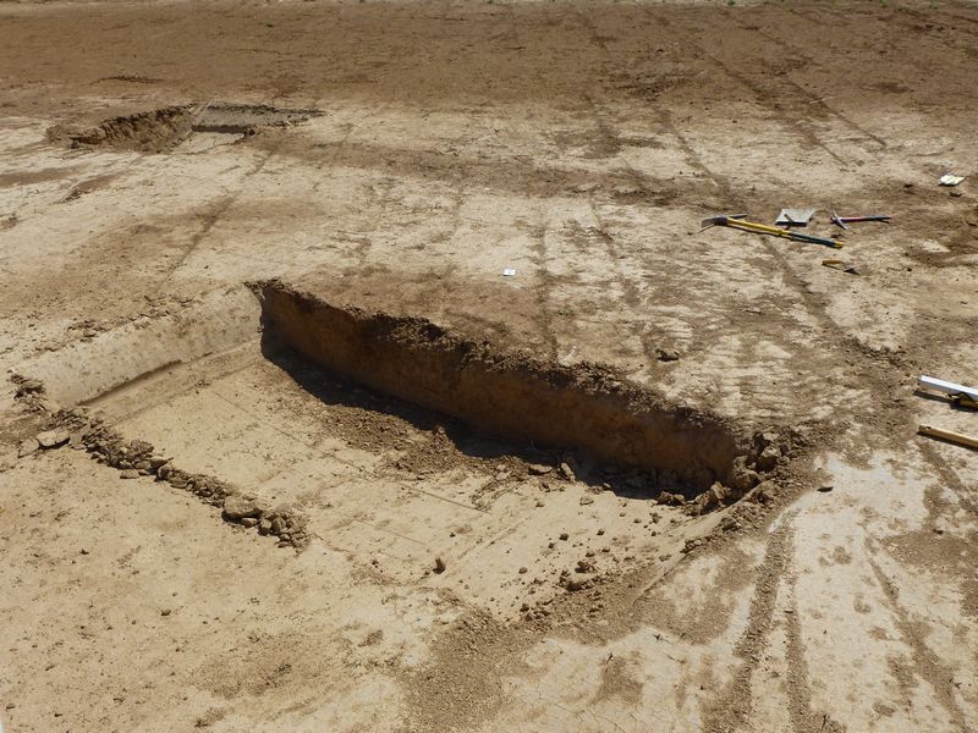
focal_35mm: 37
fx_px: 1045
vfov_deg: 38.7
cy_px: 366
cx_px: 489
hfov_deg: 50.1
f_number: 4
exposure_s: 1/1300
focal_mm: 6.4
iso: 100
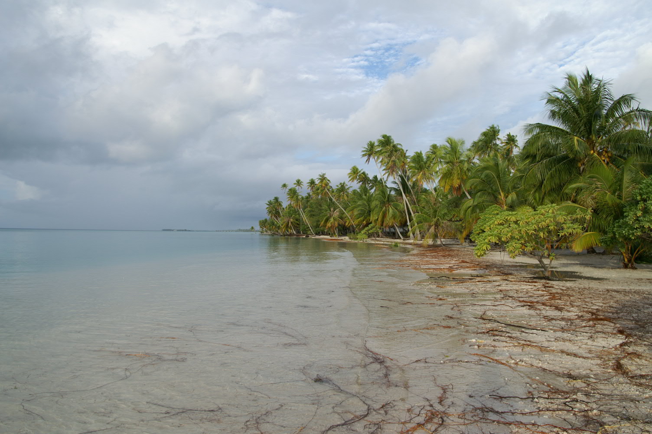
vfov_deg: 50.3
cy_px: 217
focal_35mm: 26
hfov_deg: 70.5
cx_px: 326
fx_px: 461
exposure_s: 1/300
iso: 100
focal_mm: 17
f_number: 7.1
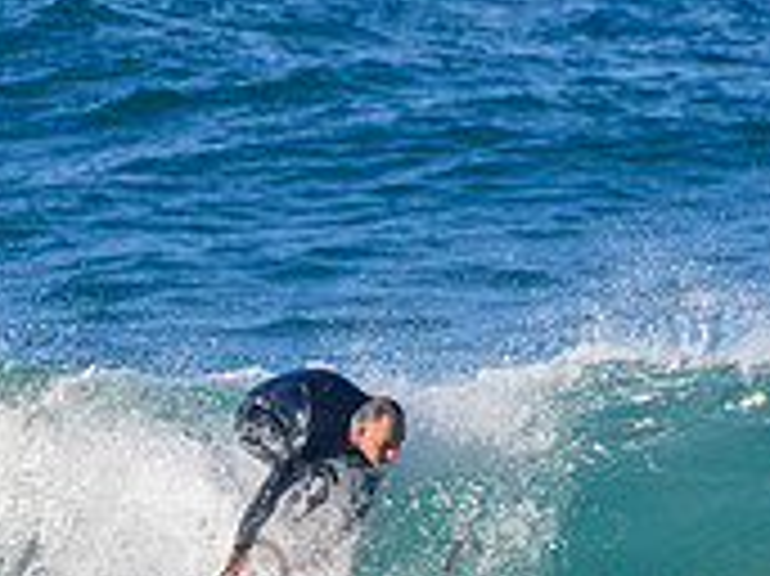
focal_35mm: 2451
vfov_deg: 0.6
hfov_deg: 0.8
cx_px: 419
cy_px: 569
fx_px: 54482
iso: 450
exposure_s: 1/2000
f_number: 5.6
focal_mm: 500
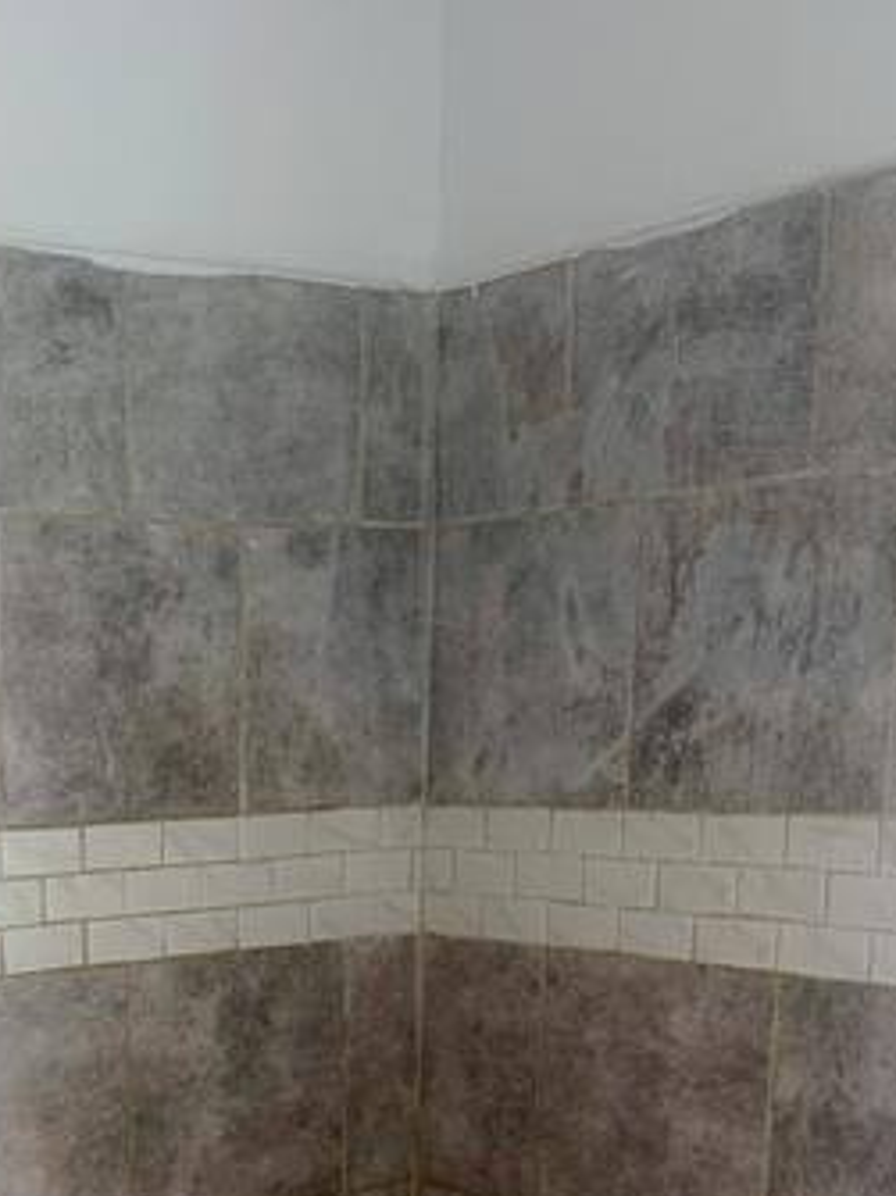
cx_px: 64
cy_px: 1135
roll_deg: +1.0
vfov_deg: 32.7
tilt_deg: -10.4
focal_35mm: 55
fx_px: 1899
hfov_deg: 25.6
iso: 100
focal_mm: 6.86
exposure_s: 1/121
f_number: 1.78
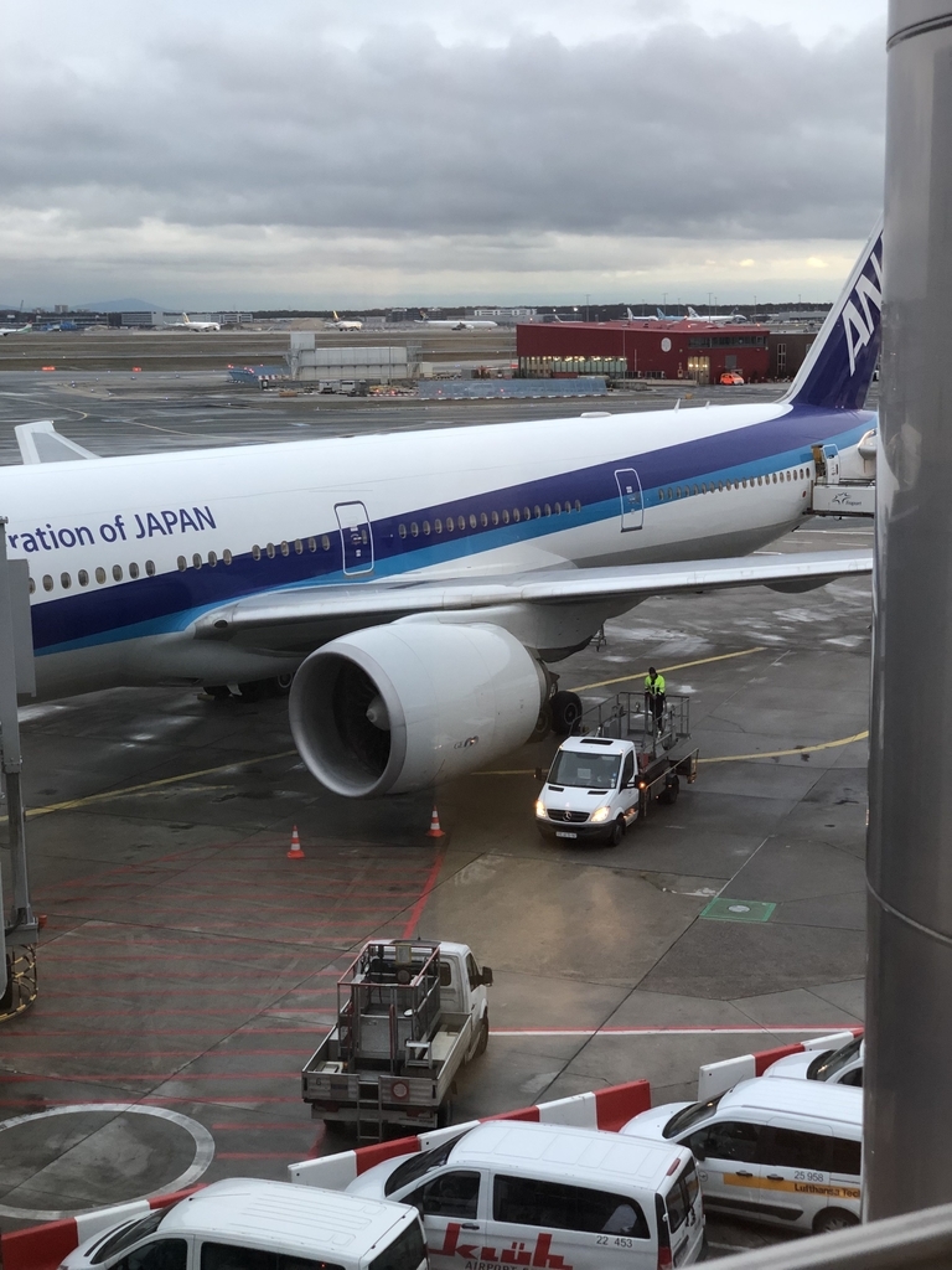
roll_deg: +0.8
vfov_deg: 36.8
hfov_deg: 28.0
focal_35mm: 52
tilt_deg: -9.4
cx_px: 476
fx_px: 1907
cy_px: 635
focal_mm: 6
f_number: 2.4
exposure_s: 1/50
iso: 100
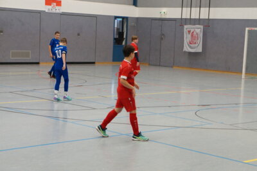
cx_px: 128
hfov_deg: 24.6
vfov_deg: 16.5
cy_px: 86
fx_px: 588
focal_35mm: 82
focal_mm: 55
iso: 2500
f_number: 7.1
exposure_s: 1/100
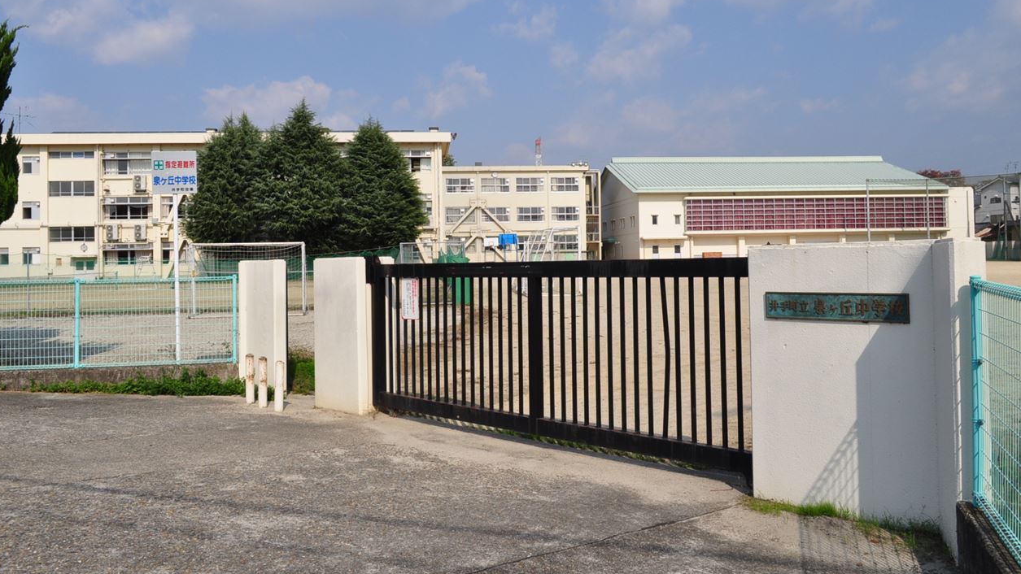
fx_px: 866
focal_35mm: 32
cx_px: 514
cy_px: 244
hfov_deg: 61.0
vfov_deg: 36.6
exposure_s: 1/640
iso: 400
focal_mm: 20
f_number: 13
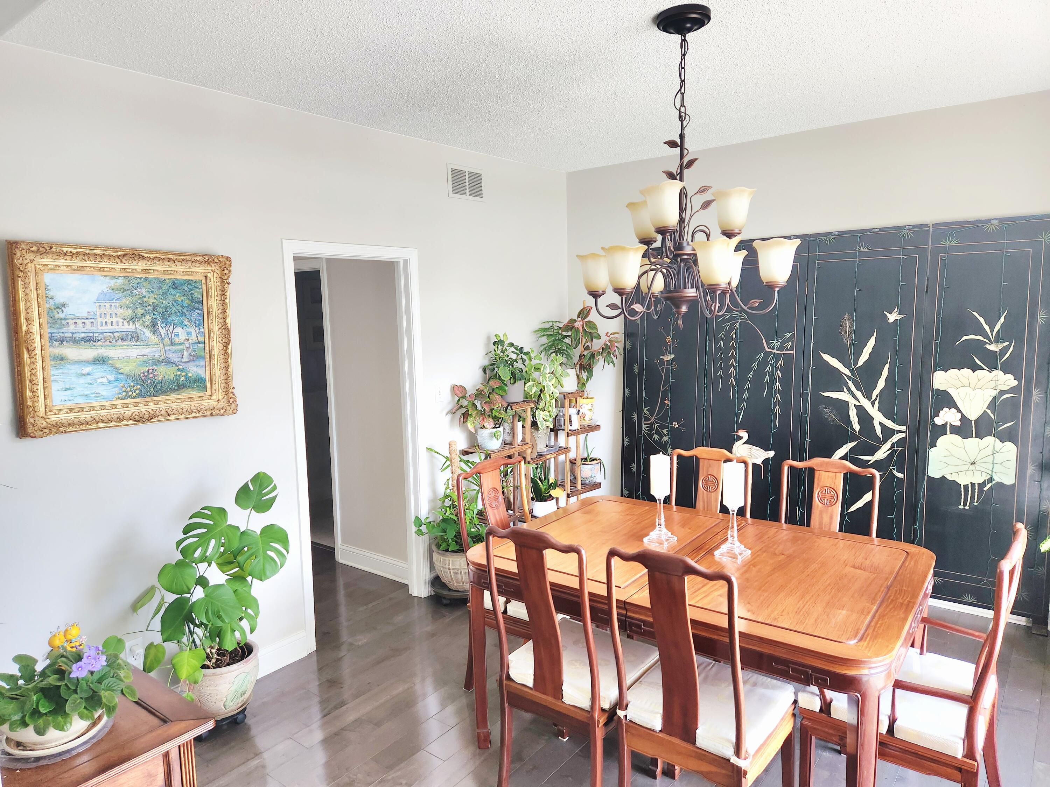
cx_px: 525
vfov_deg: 58.9
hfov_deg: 73.9
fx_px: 698
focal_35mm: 23
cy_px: 394
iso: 160
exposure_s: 1/182
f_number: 1.8
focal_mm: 5.4
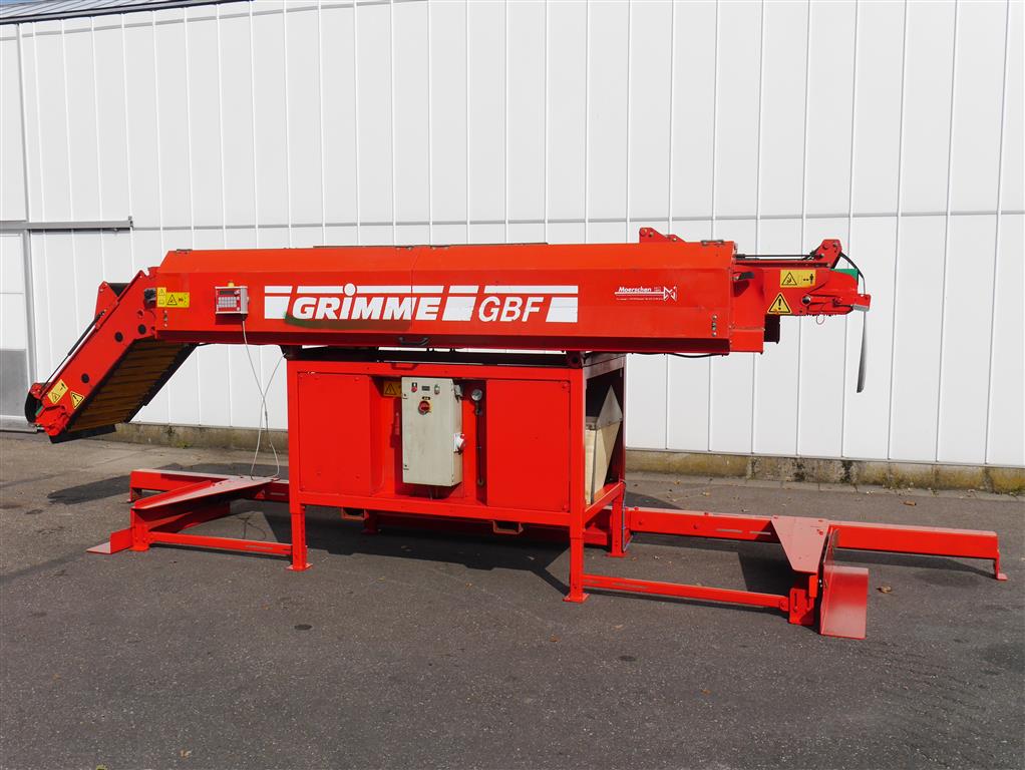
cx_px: 512
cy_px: 385
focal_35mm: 34
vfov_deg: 41.8
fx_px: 1007
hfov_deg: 53.9
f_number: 9
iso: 160
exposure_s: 1/500
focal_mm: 17
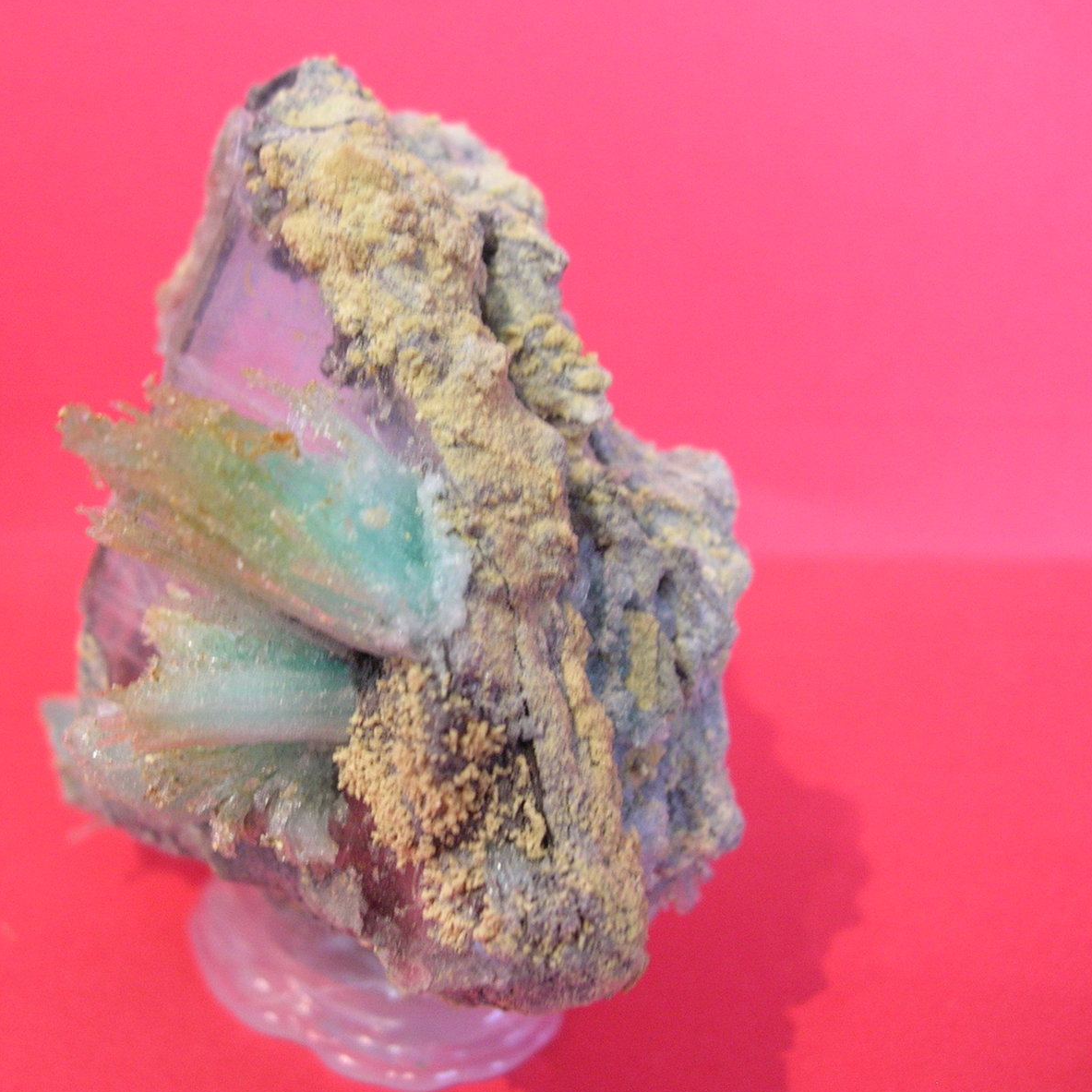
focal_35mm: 43
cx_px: 397
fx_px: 1535
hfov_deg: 38.9
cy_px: 550
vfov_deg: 39.2
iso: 124
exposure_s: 1/3.6
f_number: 2.7
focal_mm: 6
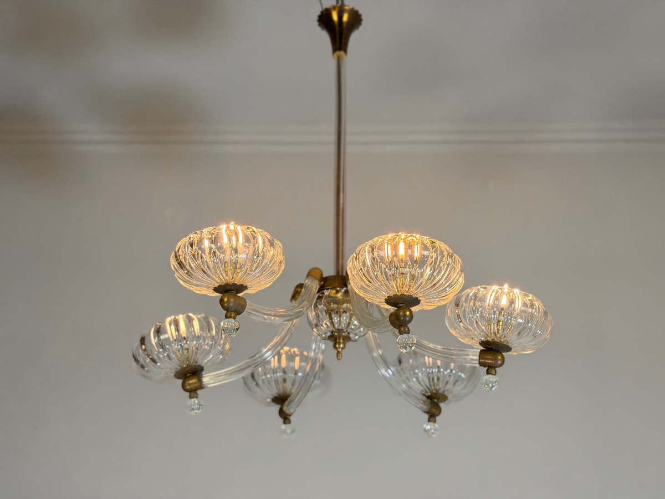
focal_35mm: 48
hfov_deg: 39.7
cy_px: 250
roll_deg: -0.1
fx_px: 922
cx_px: 332
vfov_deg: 30.3
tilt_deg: +28.8
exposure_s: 1/100
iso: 100
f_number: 1.78
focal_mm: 6.76
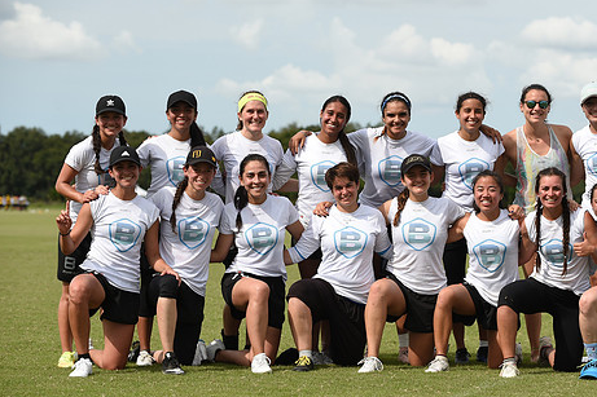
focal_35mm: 132
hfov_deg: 15.5
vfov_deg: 10.4
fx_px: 2188
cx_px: 363
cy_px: 222
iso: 100
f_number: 5.6
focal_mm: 105
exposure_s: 1/800
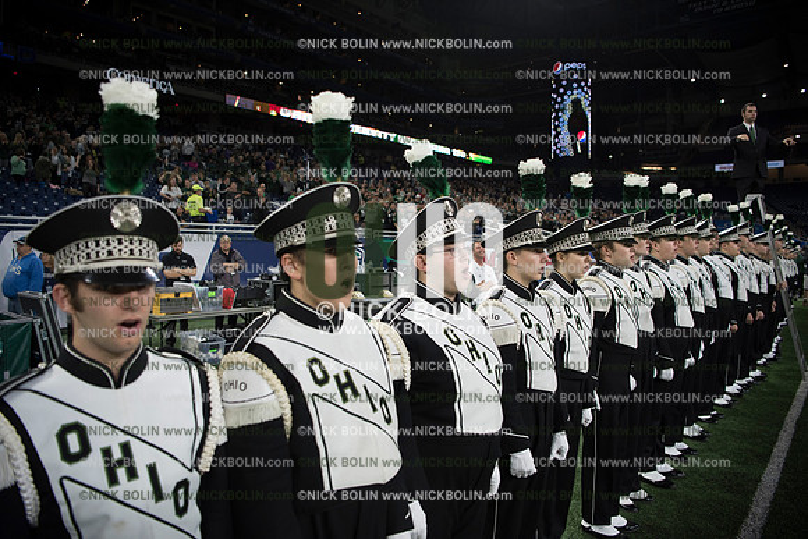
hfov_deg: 73.7
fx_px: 539
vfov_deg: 53.2
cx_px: 404
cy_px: 270
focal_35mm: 24
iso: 1250
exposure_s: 1/1250
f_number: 2.8
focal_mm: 24
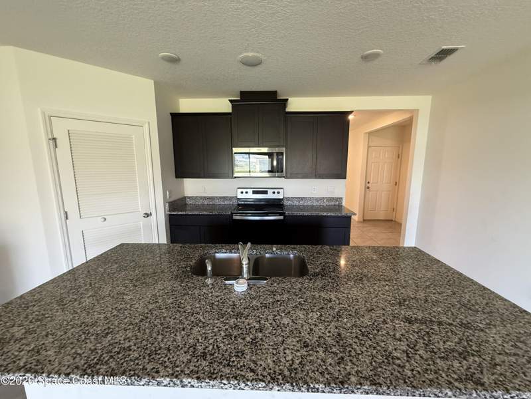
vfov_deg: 85.7
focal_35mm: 14
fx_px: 215
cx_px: 266
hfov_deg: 102.1
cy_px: 200
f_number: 2.2
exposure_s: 1/60
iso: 250
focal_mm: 2.22
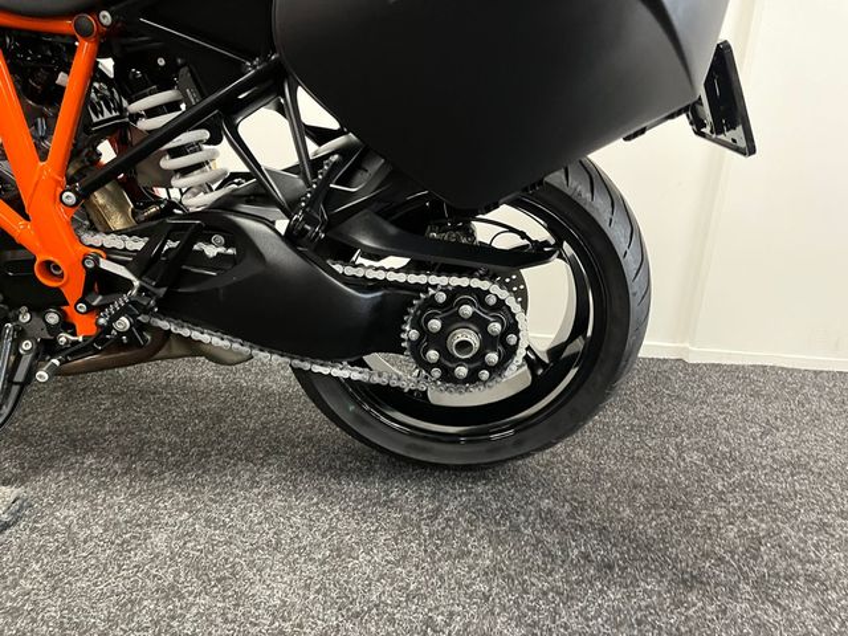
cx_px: 424
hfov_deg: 67.3
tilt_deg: -16.4
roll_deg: -3.8
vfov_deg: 53.1
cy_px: 318
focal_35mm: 26
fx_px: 637
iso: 400
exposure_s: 1/33
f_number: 1.6
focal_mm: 5.1
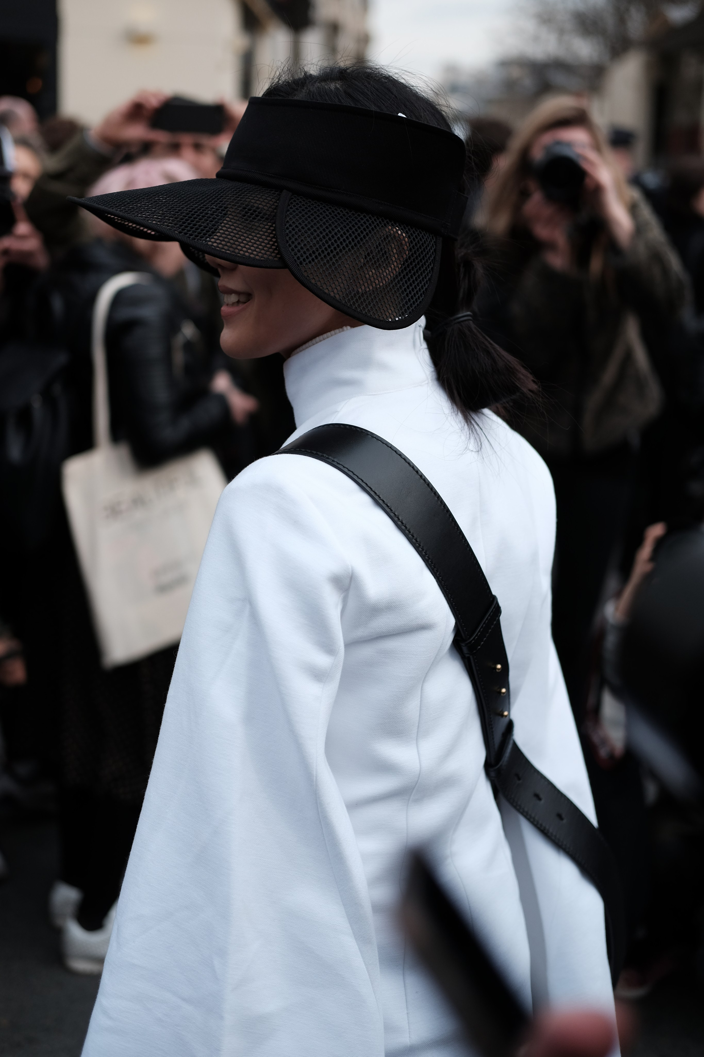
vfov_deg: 37.5
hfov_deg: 25.5
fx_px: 1555
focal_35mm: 53
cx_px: 352
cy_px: 528
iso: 200
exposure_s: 1/2000
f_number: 2
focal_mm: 35
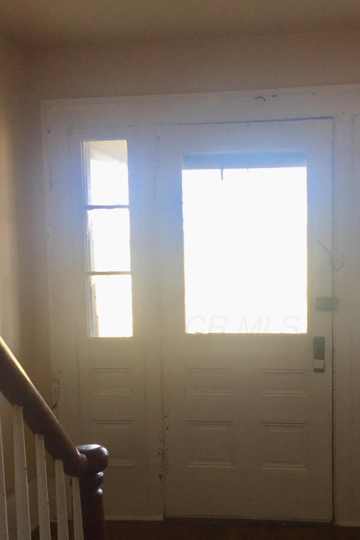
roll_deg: +0.5
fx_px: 645
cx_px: 242
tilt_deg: -5.1
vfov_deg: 45.2
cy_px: 326
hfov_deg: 30.9
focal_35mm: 43
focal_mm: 4.15
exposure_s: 1/120
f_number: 2.2
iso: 40
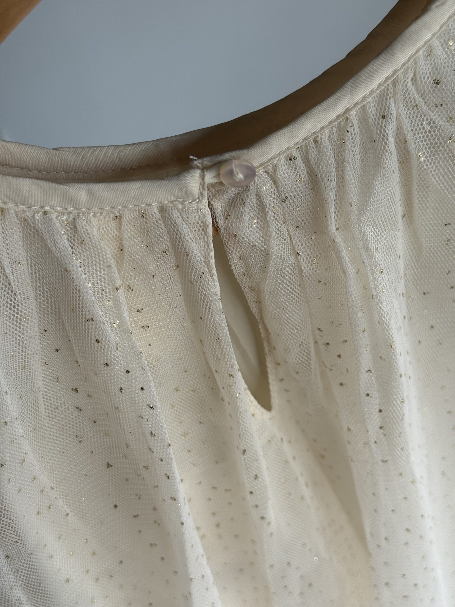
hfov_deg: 30.3
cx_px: 228
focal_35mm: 48
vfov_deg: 39.7
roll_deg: +16.3
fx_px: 841
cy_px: 304
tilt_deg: -41.3
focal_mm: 6.76
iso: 64
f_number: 1.78
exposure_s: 1/762
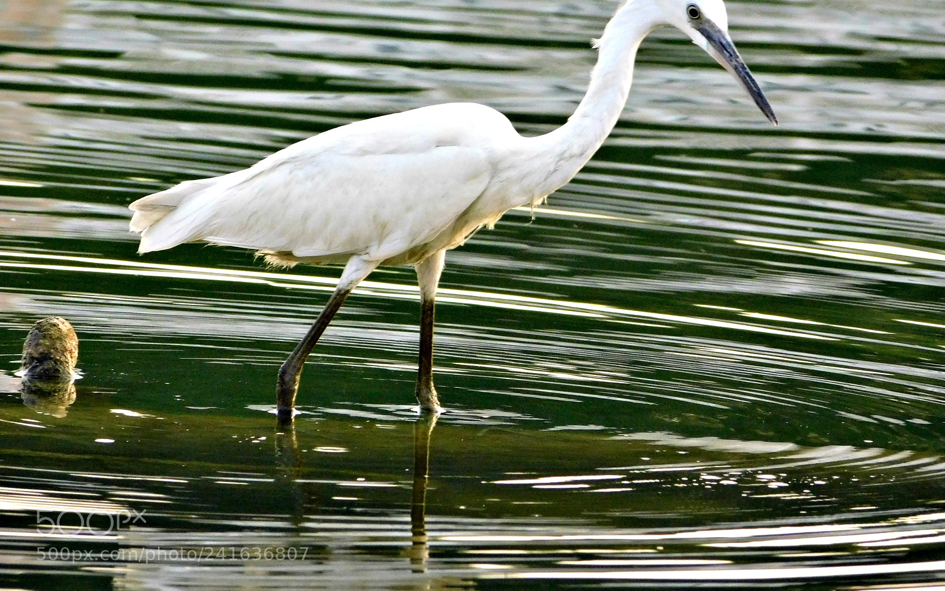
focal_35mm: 546
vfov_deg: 2.4
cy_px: 245
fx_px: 14061
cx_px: 473
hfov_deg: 3.8
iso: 560
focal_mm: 91.2
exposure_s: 1/160
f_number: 6
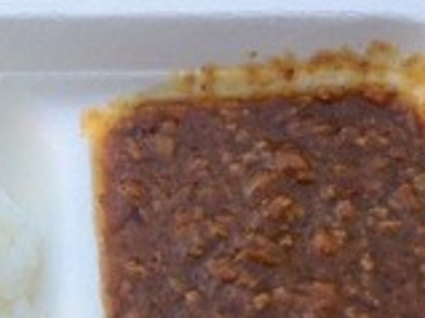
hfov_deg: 17.3
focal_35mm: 110
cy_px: 330
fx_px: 1350
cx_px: -53
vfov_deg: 13.2
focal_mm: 4.28
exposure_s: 1/120
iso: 64
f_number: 2.4
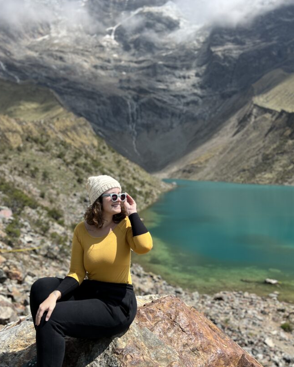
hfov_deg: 45.8
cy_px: 200
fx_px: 348
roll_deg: +0.9
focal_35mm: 32
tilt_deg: -5.2
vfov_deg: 55.6
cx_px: 139
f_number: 1.5
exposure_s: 1/3460
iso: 50
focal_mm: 5.7
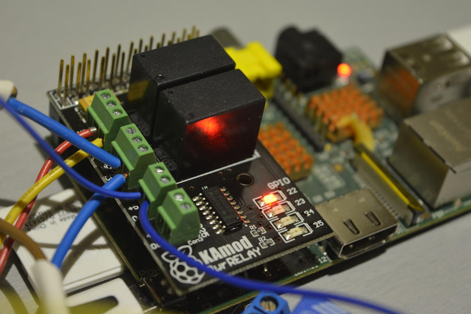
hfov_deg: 24.6
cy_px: 157
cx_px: 236
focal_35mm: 82
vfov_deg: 16.6
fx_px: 1079
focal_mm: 55
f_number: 5.6
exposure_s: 1/60
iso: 800
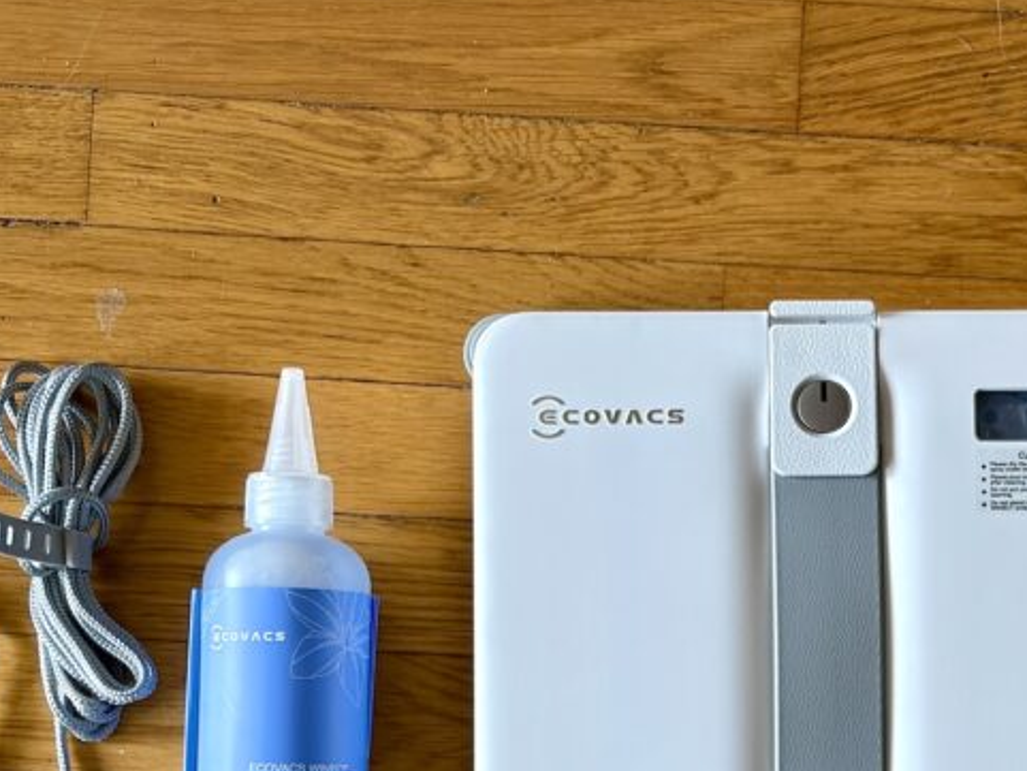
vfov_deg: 13.7
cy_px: 662
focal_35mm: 107
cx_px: 866
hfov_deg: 18.2
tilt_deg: -85.6
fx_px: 3175
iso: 160
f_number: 1.6
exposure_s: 1/53
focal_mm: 5.96
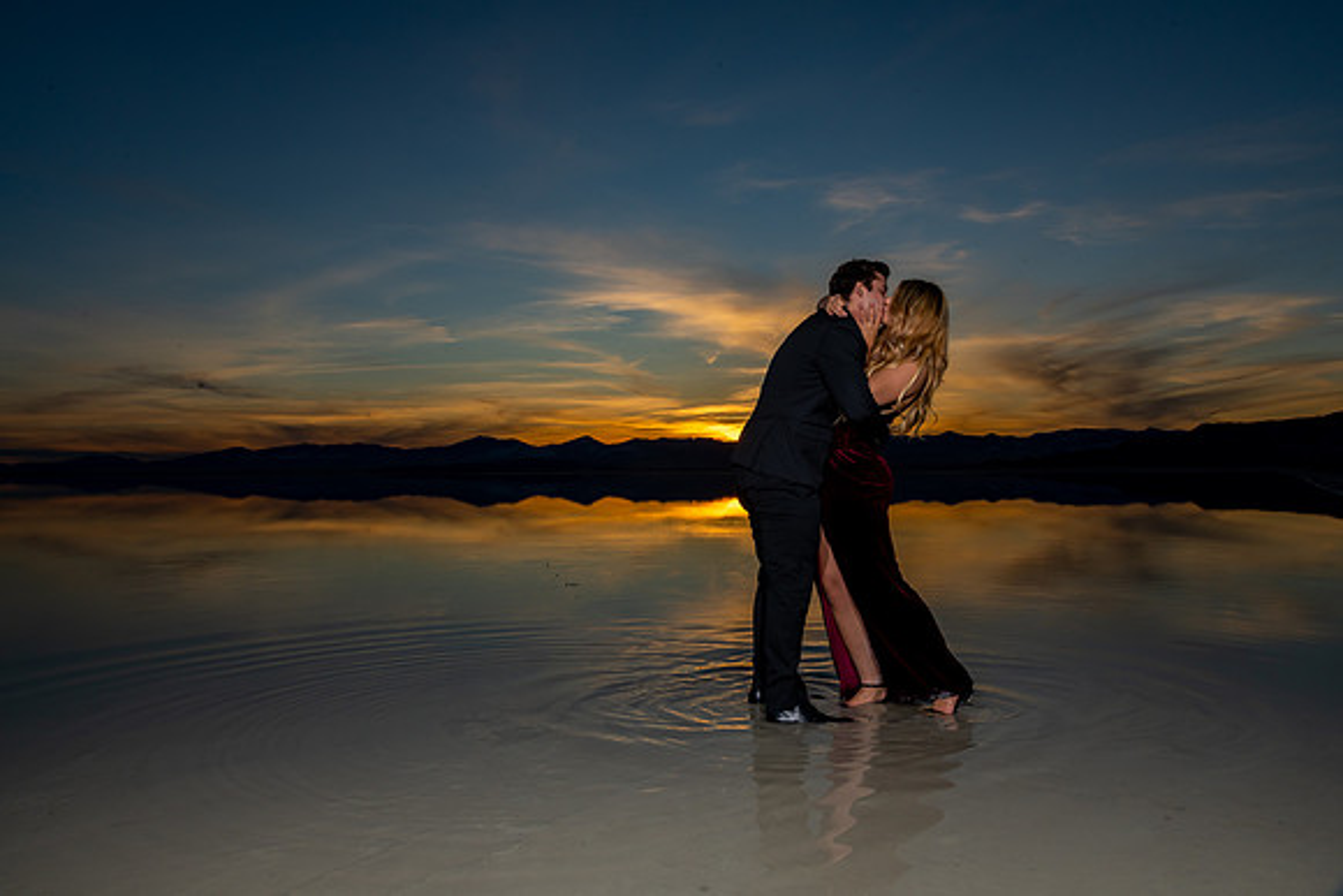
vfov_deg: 46.7
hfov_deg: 65.8
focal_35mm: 28
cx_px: 684
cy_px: 439
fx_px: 1039
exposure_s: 1/200
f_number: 18
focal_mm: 27
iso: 200
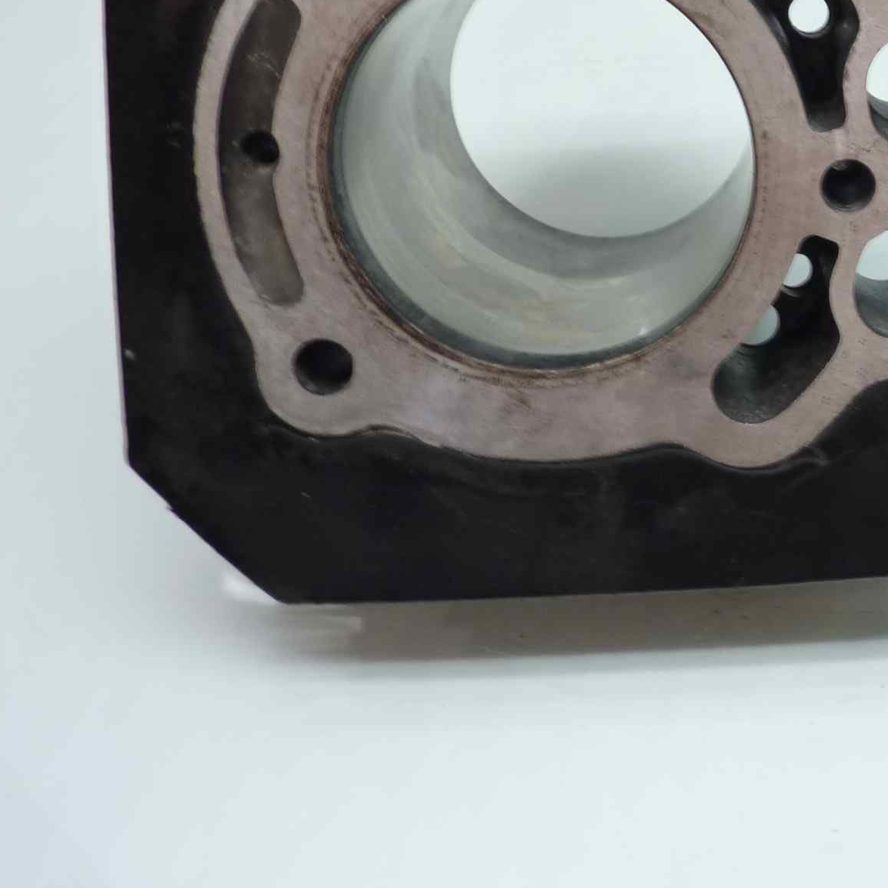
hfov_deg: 32.2
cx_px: 867
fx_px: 1422
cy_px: 202
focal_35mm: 49
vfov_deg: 33.8
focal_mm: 4.1
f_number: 3.3
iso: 125
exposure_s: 1/13
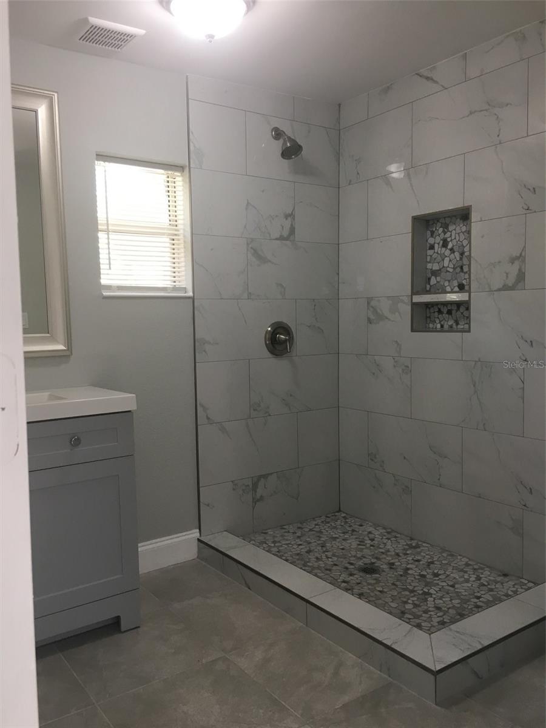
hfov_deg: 48.2
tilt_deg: -4.4
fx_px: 610
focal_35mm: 29
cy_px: 364
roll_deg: +1.0
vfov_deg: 61.7
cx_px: 273
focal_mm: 4.15
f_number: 2.2
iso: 64
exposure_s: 1/30
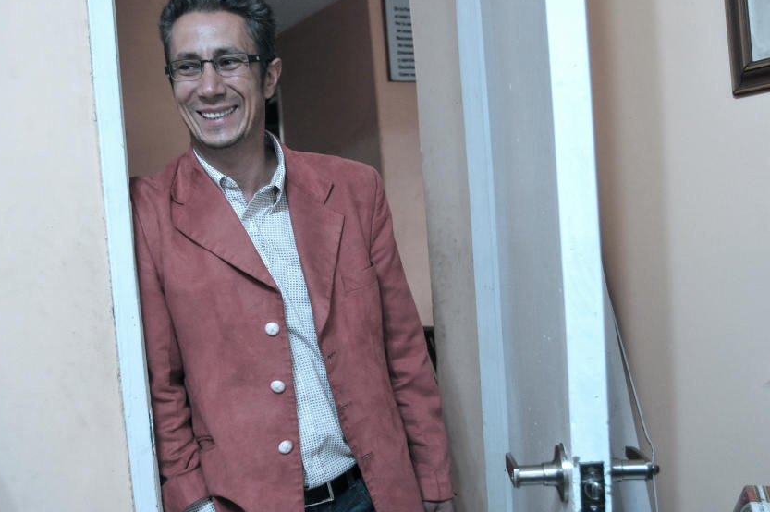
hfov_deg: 49.5
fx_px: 833
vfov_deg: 34.1
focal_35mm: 39
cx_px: 352
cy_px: 268
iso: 800
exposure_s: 1/50
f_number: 2.8
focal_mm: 22
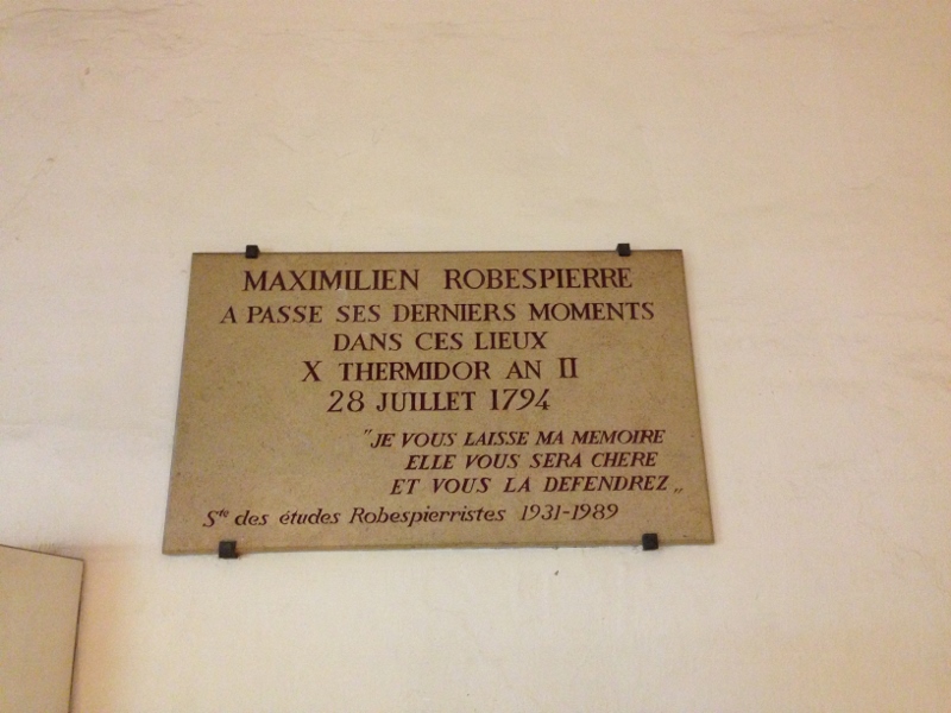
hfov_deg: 55.4
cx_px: 476
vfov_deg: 42.9
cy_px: 356
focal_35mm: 33
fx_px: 907
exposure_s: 1/17
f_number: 2.4
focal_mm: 4.13
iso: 400
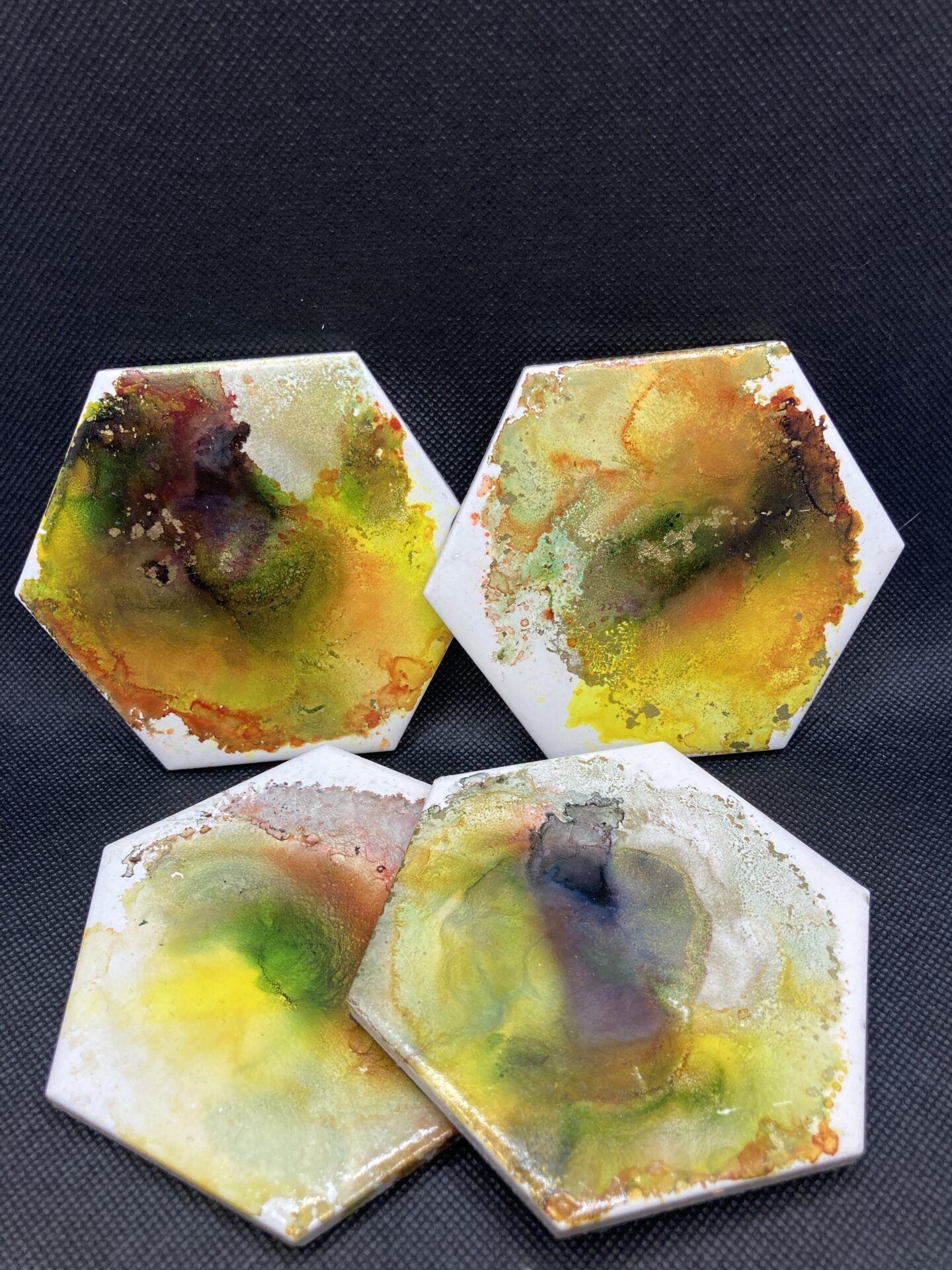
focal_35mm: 28
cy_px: 635
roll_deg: +0.9
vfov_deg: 63.4
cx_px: 476
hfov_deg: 49.7
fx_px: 1027
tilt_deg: -41.5
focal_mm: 3.99
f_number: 1.8
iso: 64
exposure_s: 1/114
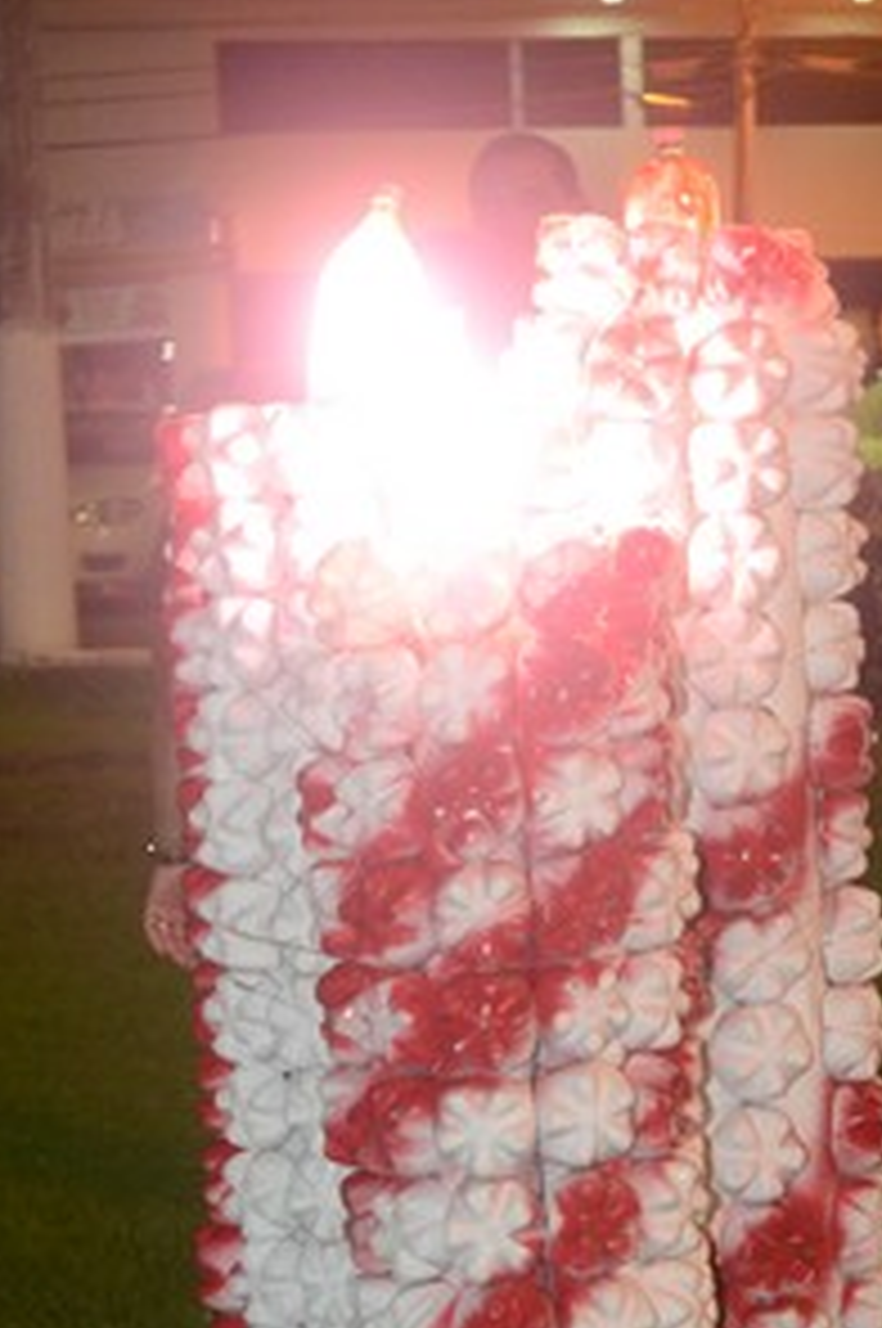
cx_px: 490
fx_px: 4052
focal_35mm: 110
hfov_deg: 12.4
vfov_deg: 18.5
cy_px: 936
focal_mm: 48
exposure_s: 1/60
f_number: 4.8
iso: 3200
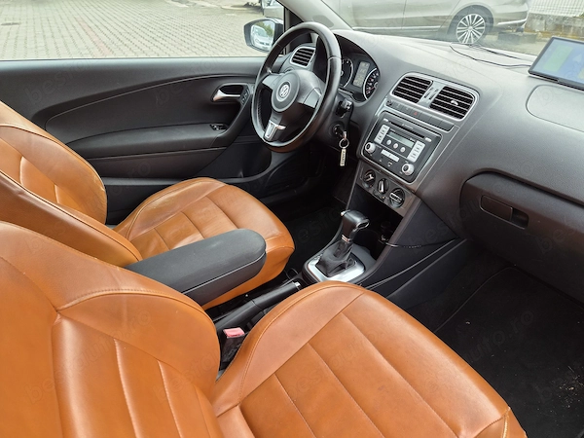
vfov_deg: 58.9
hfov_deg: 73.9
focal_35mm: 23
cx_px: 292
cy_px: 219
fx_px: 388
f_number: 1.8
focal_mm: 5.4
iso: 50
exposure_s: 1/180
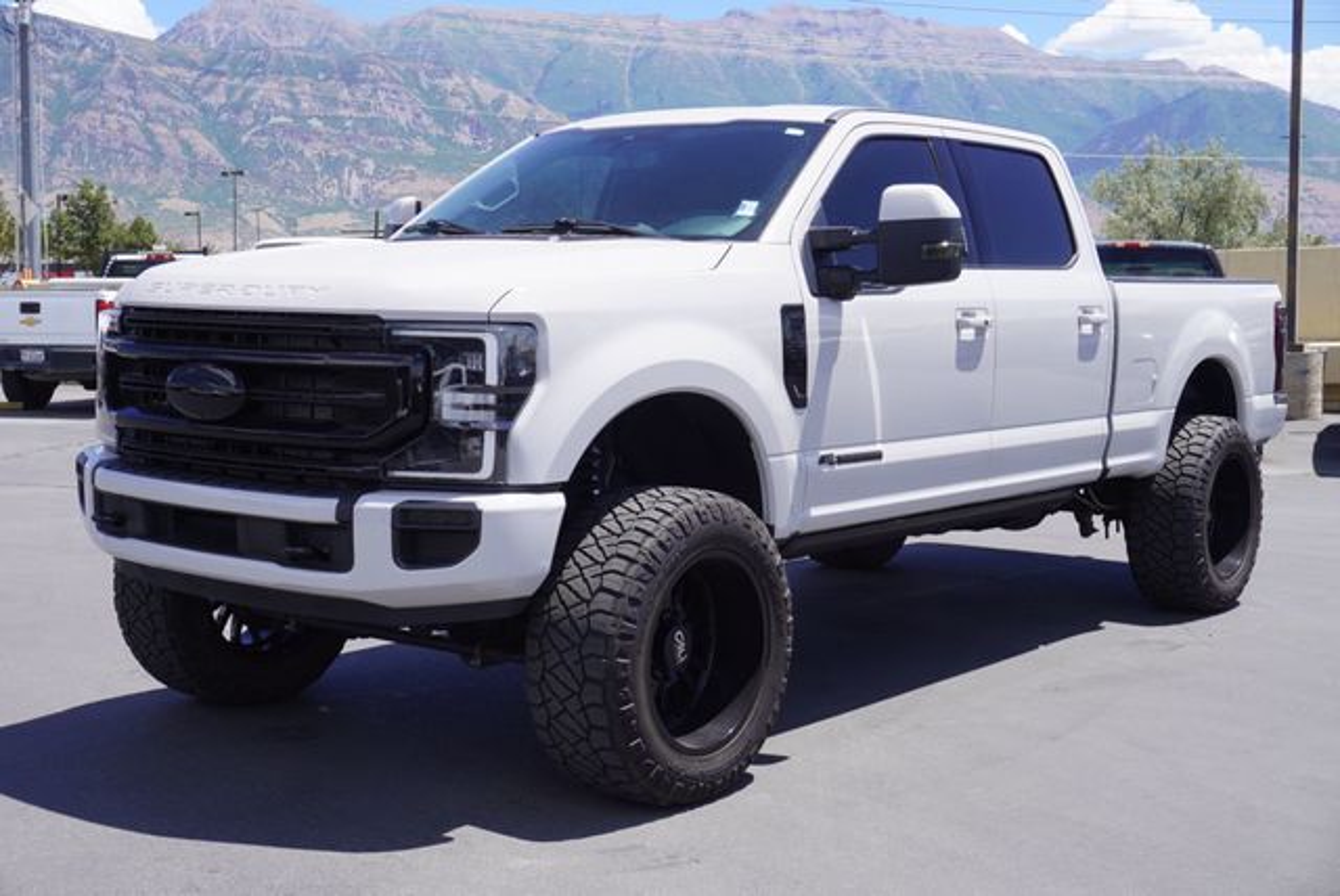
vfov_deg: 29.0
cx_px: 670
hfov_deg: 42.3
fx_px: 1732
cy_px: 448
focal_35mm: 46
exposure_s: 1/125
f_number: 10
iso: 100
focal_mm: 31
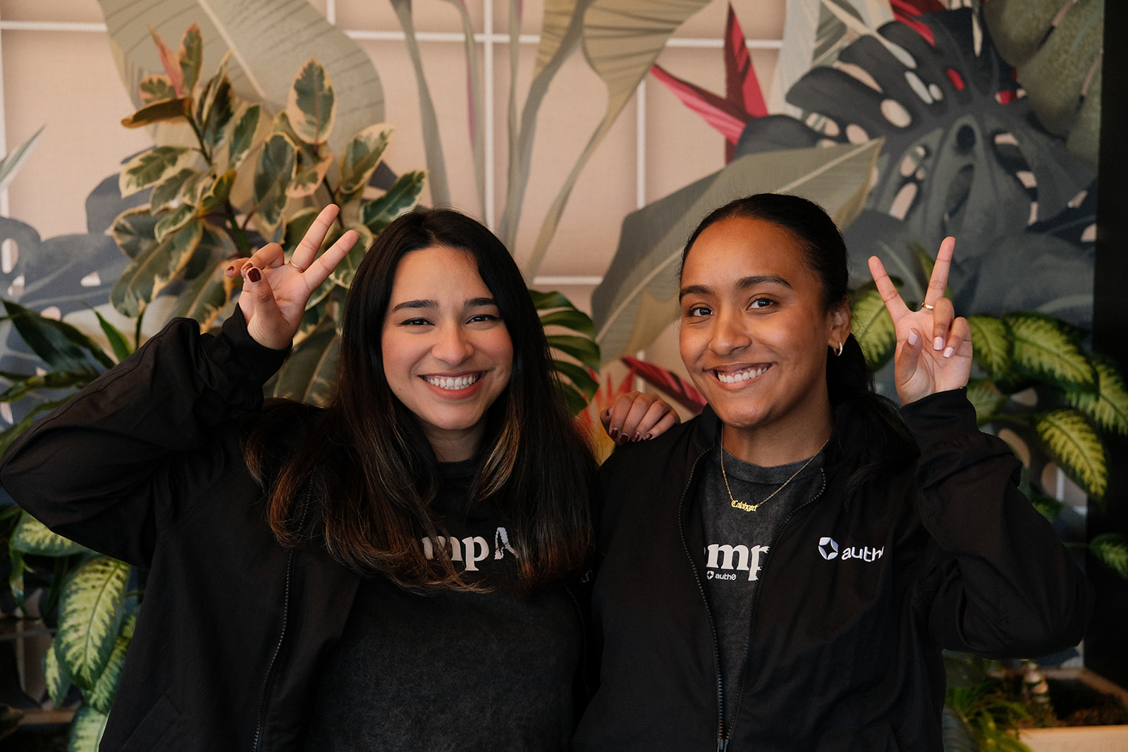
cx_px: 564
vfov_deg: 33.4
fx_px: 1253
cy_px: 376
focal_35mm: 40
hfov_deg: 48.5
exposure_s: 1/200
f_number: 2.8
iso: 1250
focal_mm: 26.4
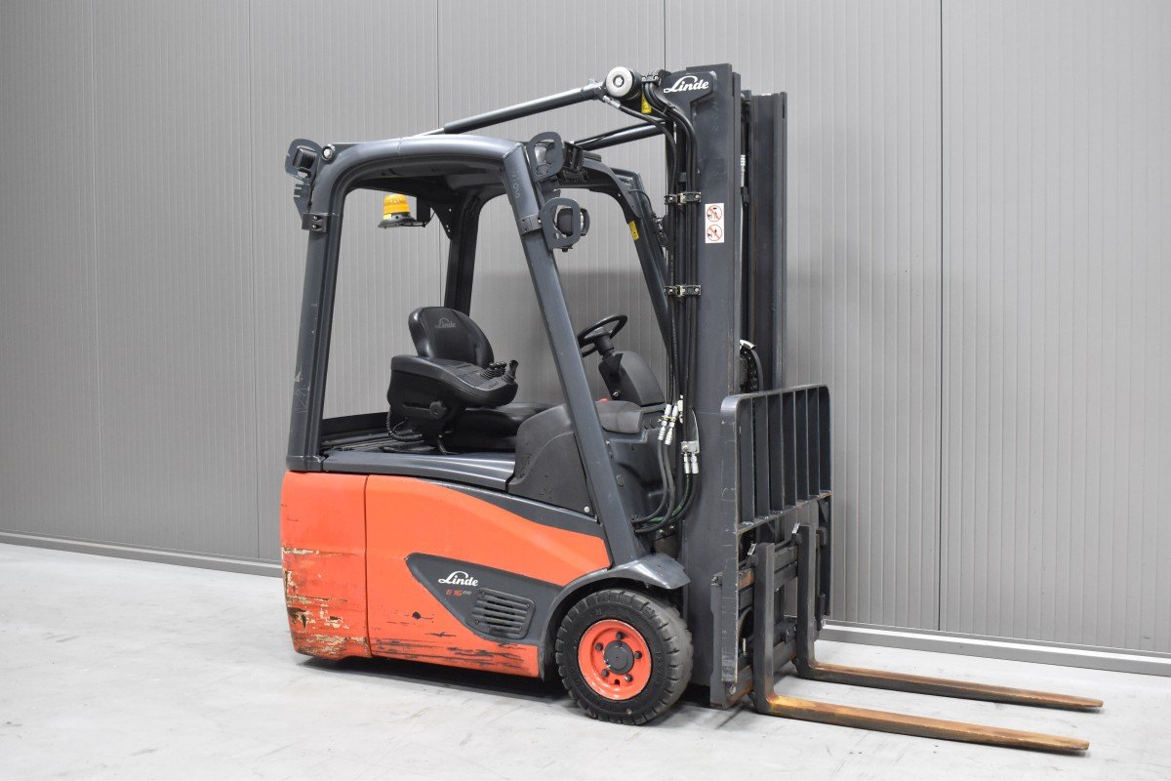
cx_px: 586
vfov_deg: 35.5
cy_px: 390
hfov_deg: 51.3
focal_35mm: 38
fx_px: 1220
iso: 1600
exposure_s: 1/25
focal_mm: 25
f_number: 5
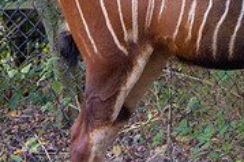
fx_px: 9934
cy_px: -44
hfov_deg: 1.4
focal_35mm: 1467
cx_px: 330
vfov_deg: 0.9
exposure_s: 1/800
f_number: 5.3
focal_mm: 220
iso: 2500
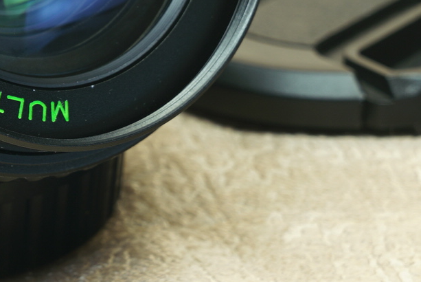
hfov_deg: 9.4
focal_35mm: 216
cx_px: -31
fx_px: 2528
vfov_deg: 6.3
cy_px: -70
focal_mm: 55
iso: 100
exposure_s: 2.5
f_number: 9
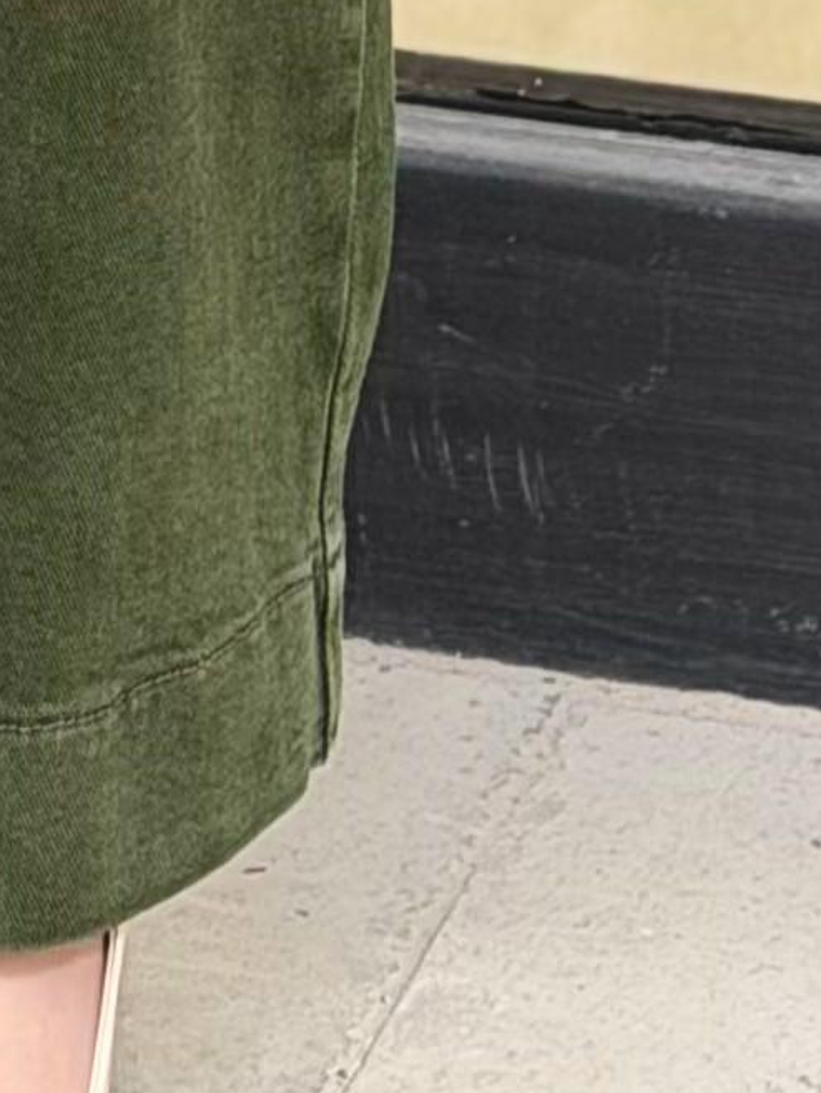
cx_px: -241
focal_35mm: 294
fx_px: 9291
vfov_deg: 6.3
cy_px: -1930
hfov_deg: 5.0
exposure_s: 1/363
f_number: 1.78
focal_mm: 6.76
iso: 64
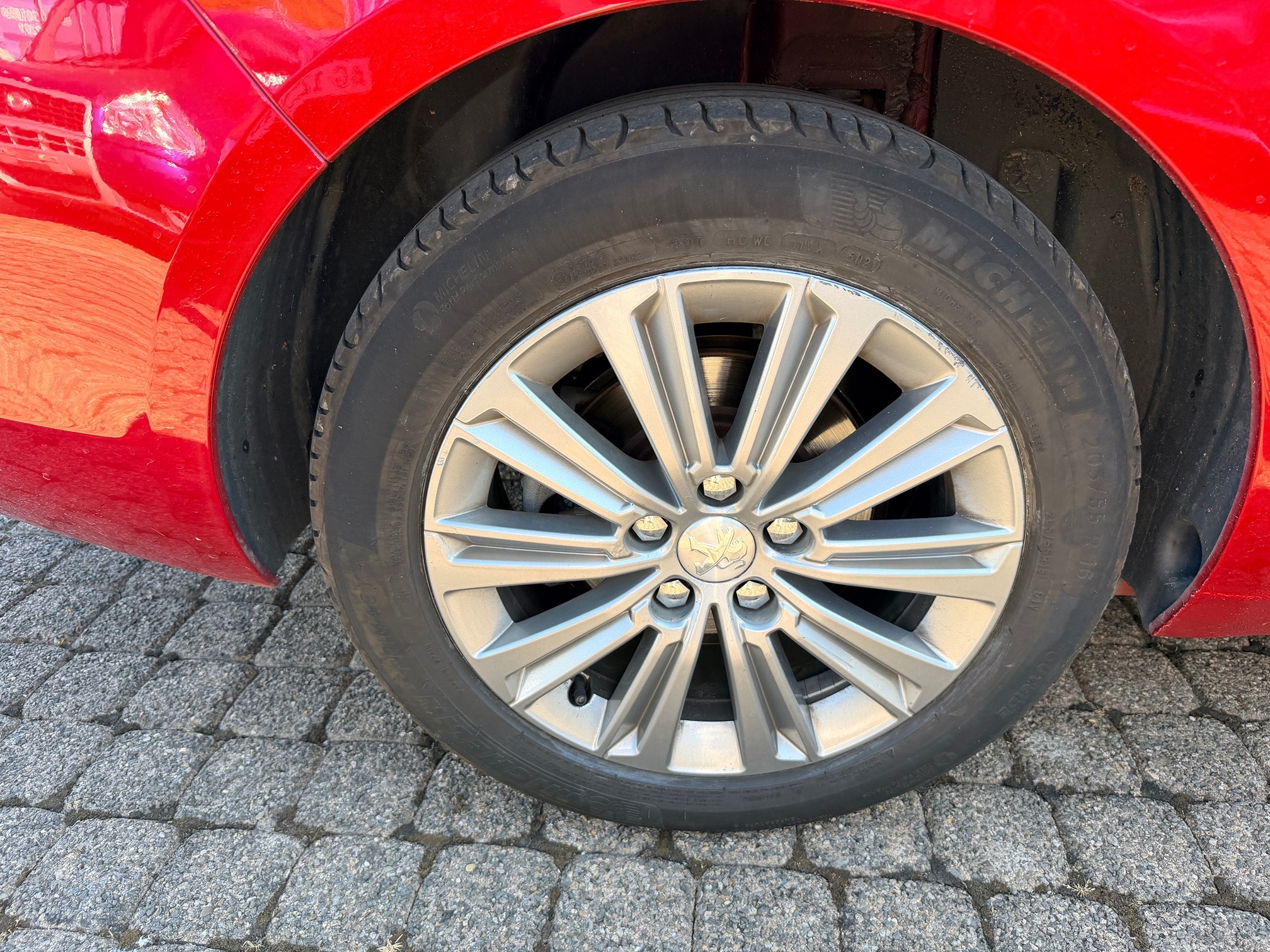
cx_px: 635
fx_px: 881
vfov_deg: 56.8
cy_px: 476
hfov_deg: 71.6
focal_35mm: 24
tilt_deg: -27.7
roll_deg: +2.3
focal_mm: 6.76
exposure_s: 1/368
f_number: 1.78
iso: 100
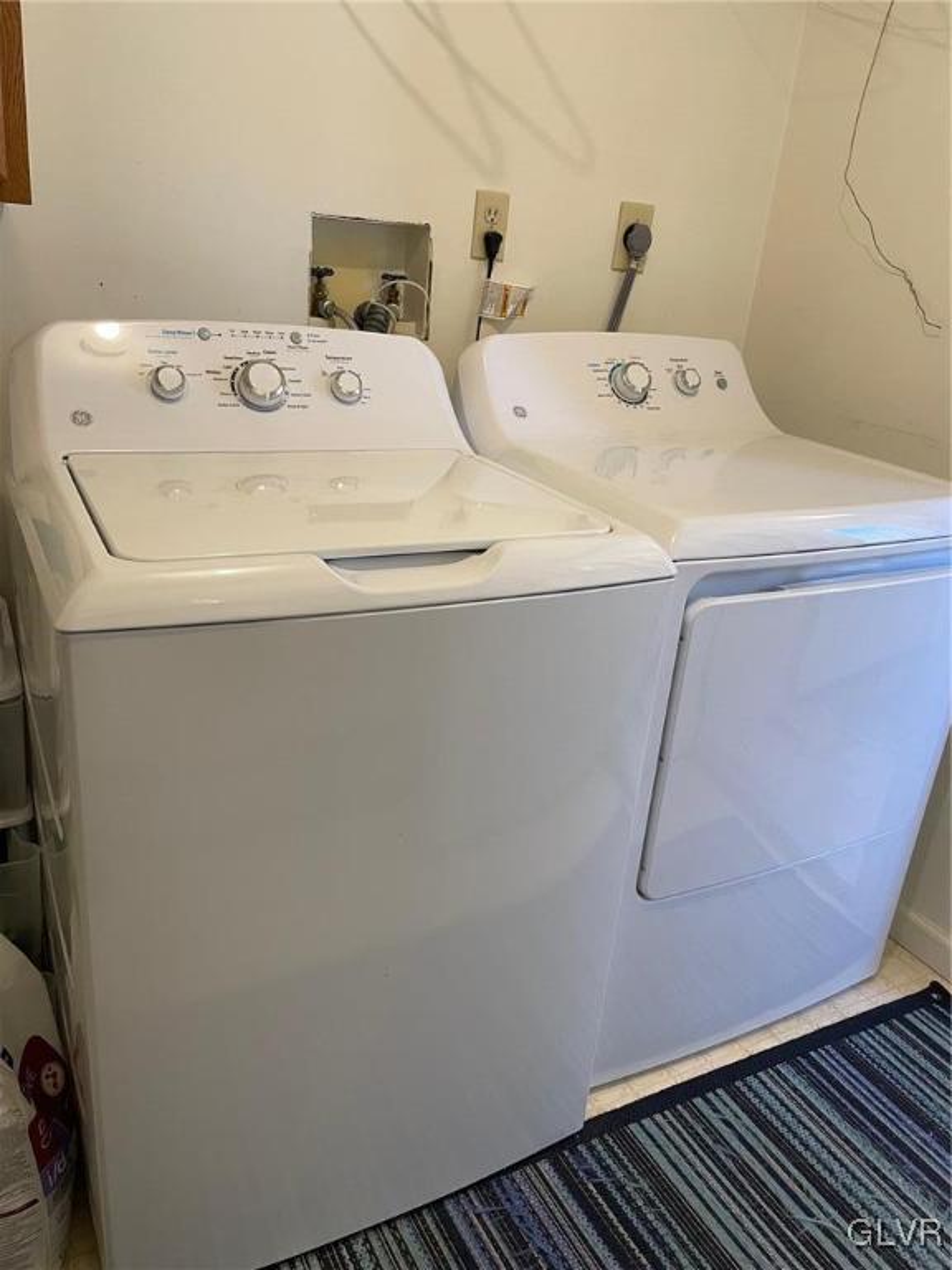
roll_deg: -5.1
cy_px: 635
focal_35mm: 26
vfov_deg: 67.3
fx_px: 953
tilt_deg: -20.9
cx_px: 476
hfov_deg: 53.1
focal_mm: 4.2
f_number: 1.6
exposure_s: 1/60
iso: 125
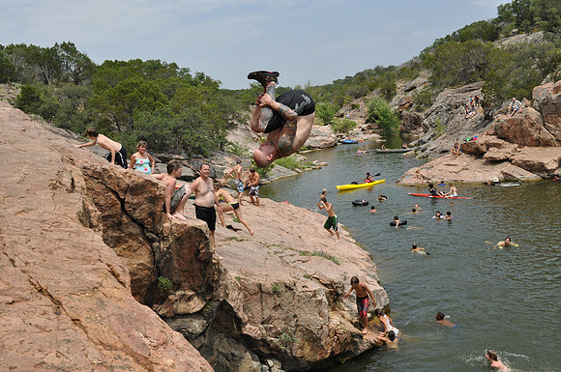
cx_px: 280
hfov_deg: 53.2
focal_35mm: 36
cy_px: 186
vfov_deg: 36.8
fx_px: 560
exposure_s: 1/640
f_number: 8
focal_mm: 24
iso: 200
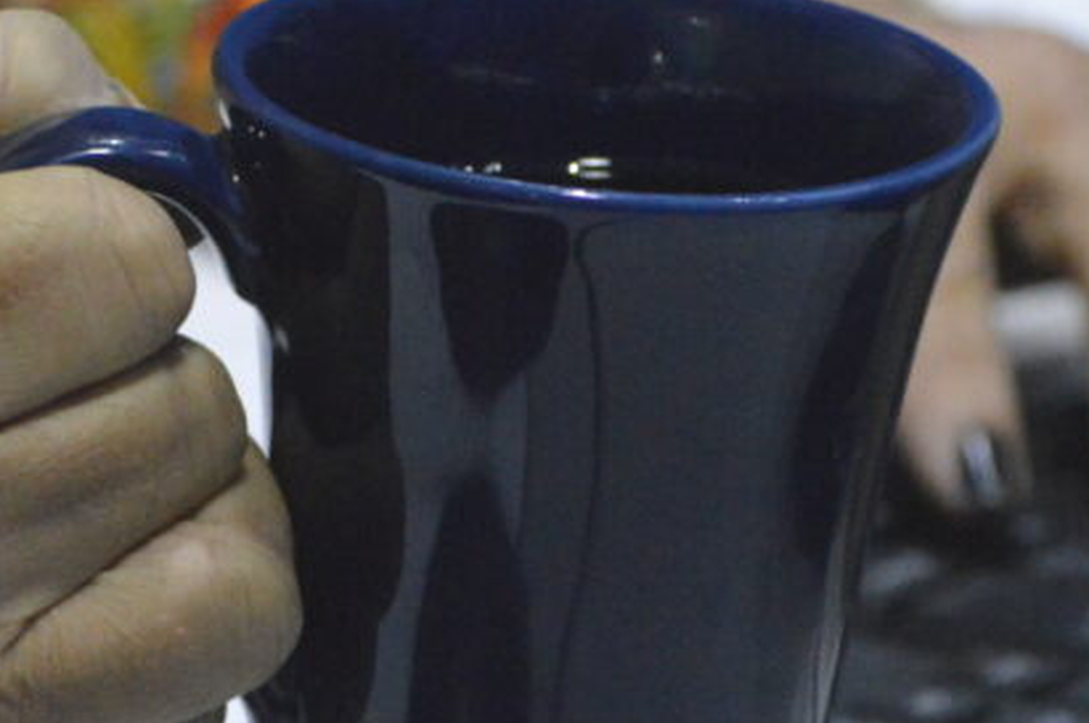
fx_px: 12660
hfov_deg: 4.9
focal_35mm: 419
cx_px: 697
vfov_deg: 3.3
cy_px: 173
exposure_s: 1/200
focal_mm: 112
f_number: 4.8
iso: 6400
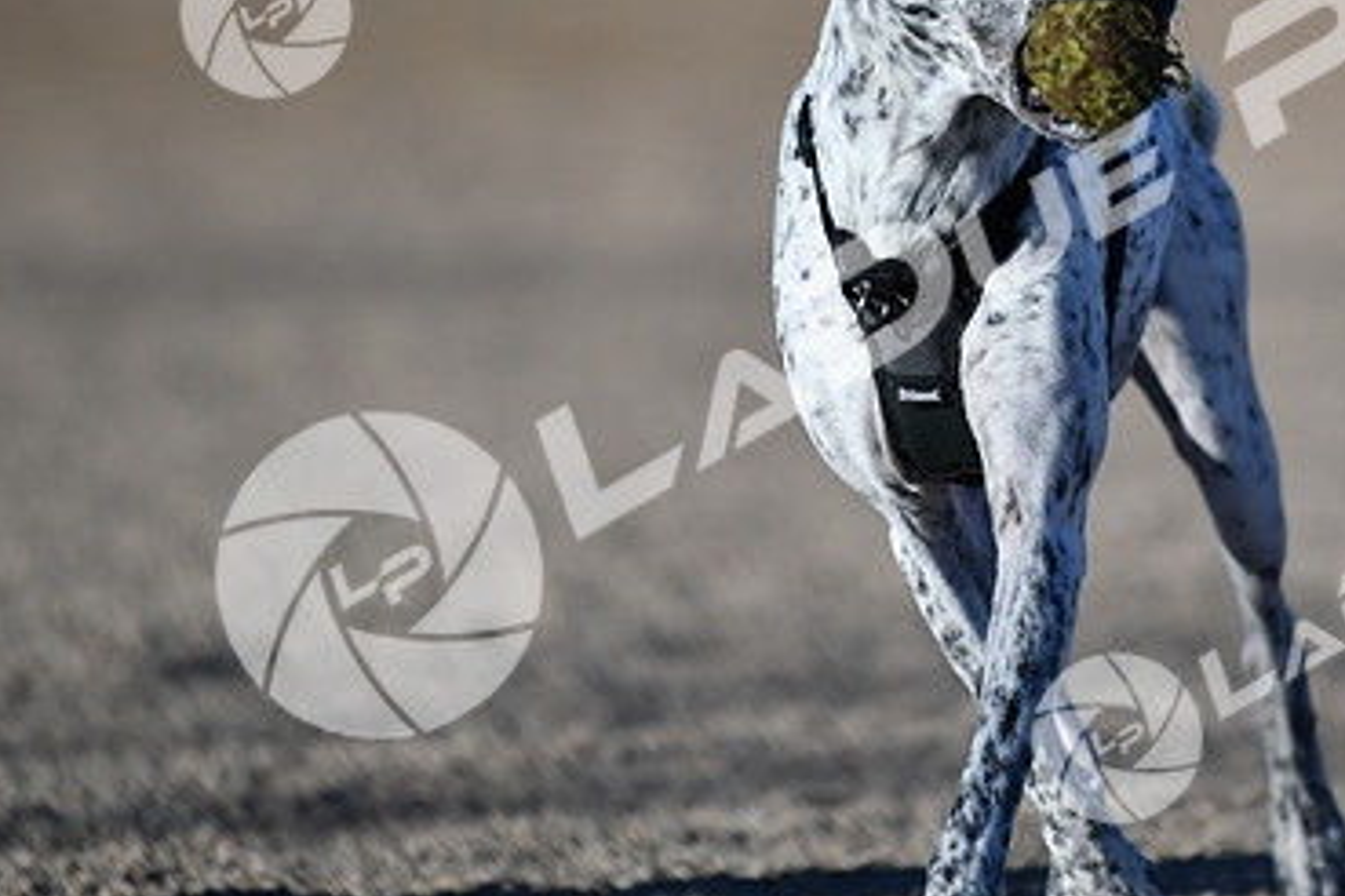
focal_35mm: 472
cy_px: 202
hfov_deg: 4.4
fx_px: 17633
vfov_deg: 2.9
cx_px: 1024
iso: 125
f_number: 2.8
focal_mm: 200
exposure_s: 1/4000
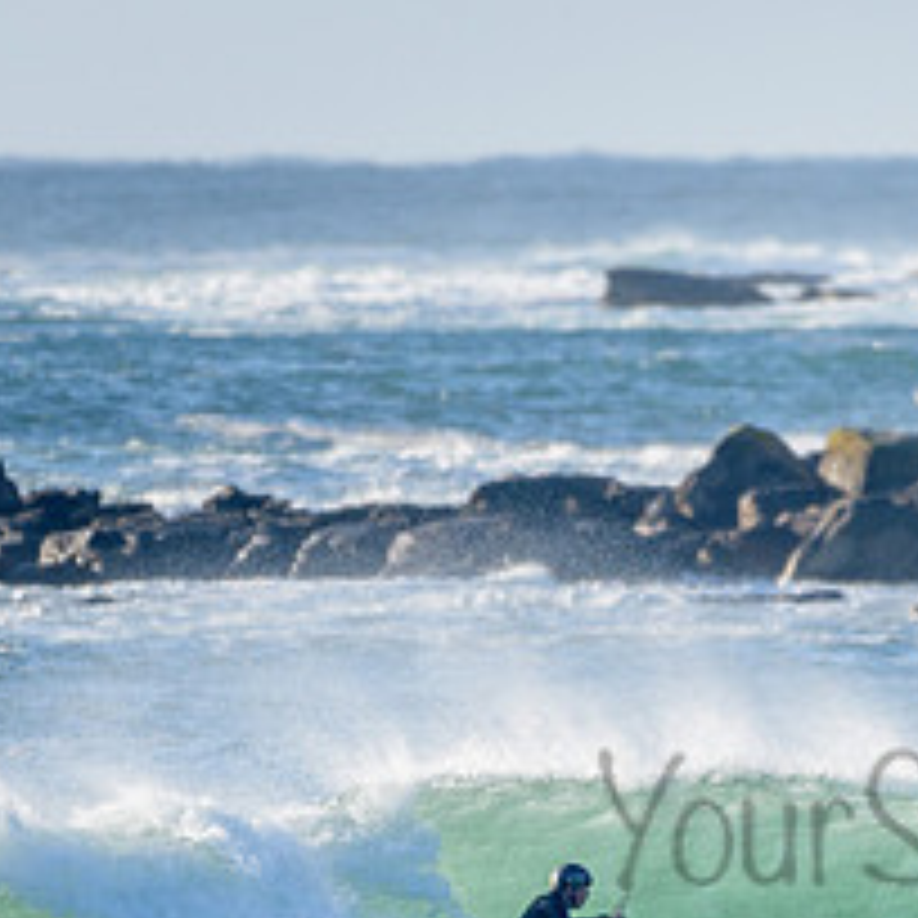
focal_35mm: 1475
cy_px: 727
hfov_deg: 1.2
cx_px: 783
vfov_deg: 1.2
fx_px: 44255
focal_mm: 500
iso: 220
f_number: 5.6
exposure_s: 1/1250
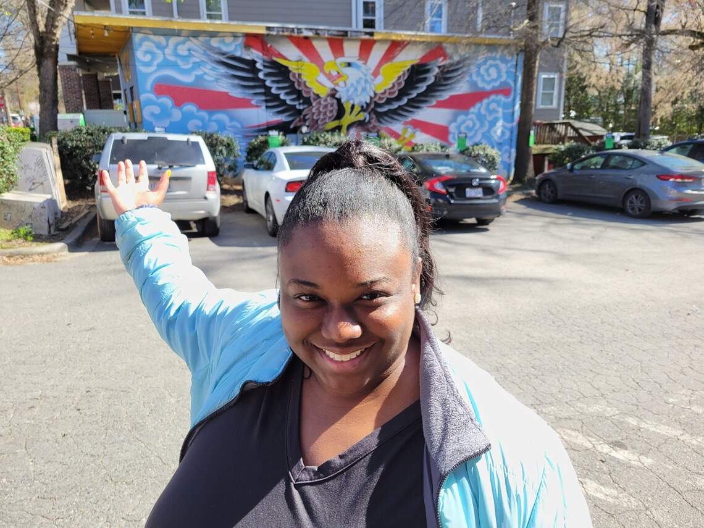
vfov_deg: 53.1
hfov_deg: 67.3
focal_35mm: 26
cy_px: 264
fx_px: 529
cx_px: 352
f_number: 1.8
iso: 40
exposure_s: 1/603
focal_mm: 5.4
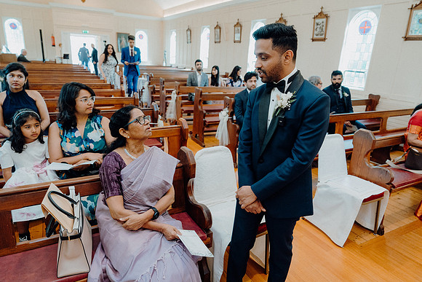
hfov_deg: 73.7
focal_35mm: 24
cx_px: 211
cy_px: 141
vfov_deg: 53.2
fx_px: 281
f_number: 3.5
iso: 2500
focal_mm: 24
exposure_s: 1/250
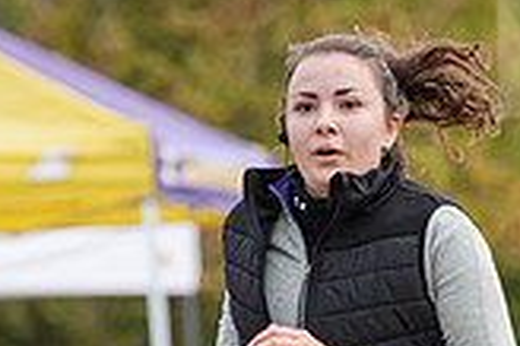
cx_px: 403
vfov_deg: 1.9
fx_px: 10202
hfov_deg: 2.9
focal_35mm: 707
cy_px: 236
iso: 400
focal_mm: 200
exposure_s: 1/500
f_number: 5
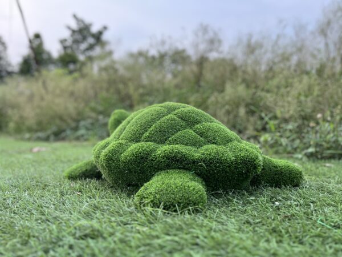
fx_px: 257
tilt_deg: -1.2
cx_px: 171
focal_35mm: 26
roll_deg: -0.8
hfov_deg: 67.3
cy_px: 128
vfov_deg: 53.1
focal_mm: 5.1
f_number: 1.6
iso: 50
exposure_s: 1/664
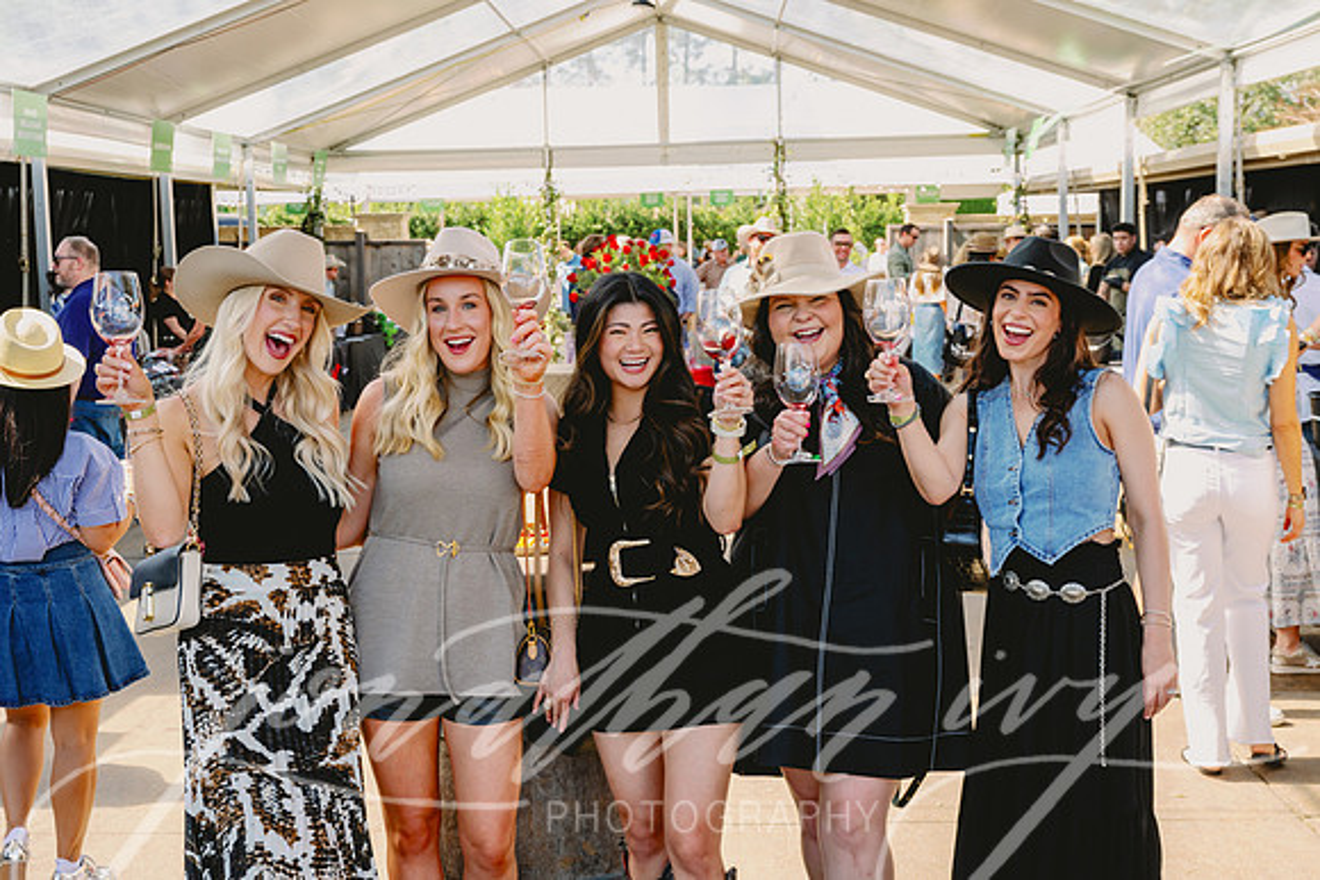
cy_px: 440
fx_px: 1687
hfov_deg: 42.7
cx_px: 660
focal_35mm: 46
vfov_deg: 29.3
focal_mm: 46
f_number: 5.6
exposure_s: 1/320
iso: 500
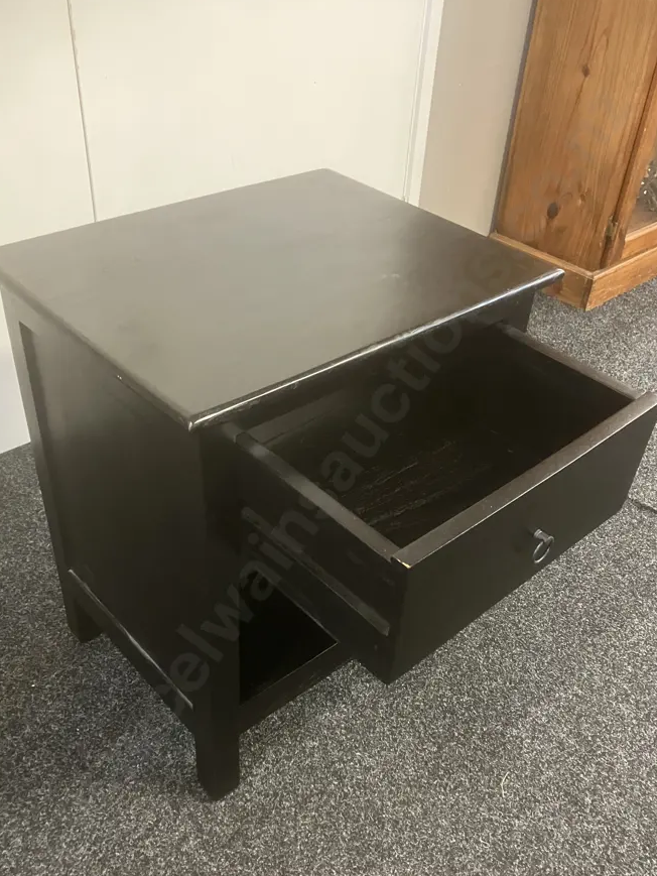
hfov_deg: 42.9
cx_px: 309
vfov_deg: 55.1
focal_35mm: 33
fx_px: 835
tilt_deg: -39.3
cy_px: 510
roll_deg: -3.9
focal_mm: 3.99
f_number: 1.8
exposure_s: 1/33
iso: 400
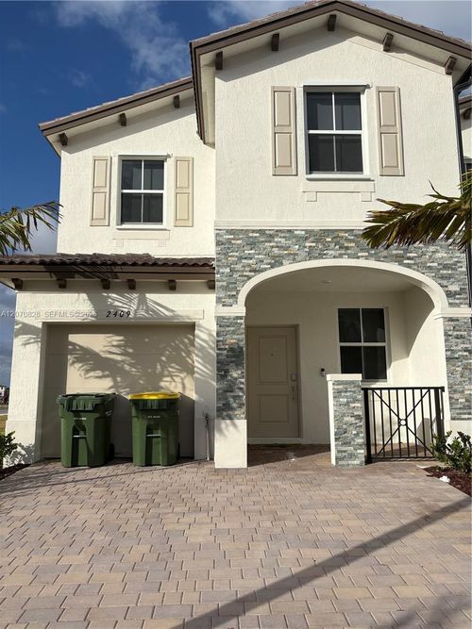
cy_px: 314
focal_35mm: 26
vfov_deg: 67.3
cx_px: 236
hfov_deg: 53.0
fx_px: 473
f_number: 1.6
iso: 50
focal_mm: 5.96
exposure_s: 1/8850
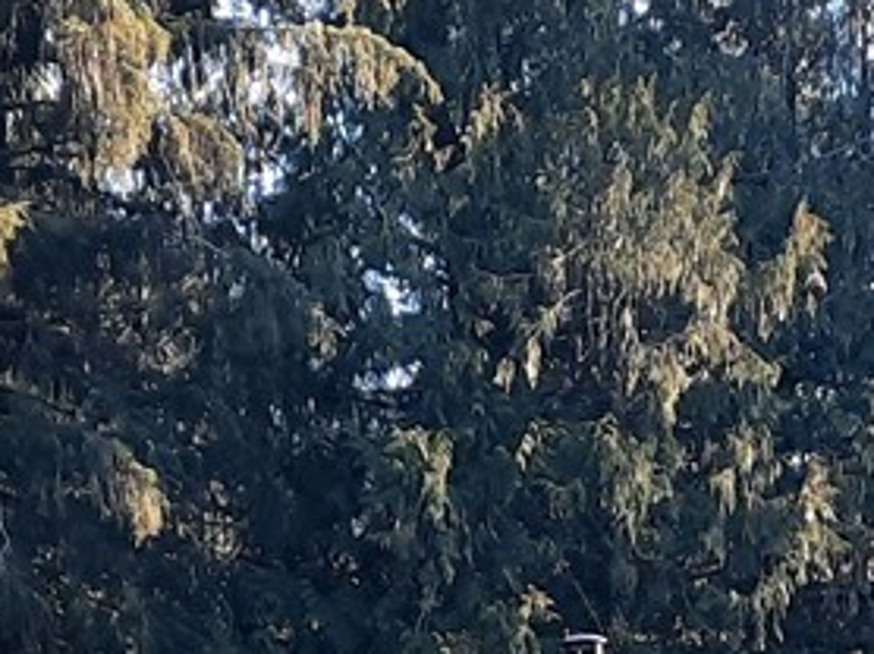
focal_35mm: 144
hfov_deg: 13.7
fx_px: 3633
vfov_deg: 9.4
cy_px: 1475
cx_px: 380
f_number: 2
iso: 40
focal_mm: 4.6
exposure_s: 1/120
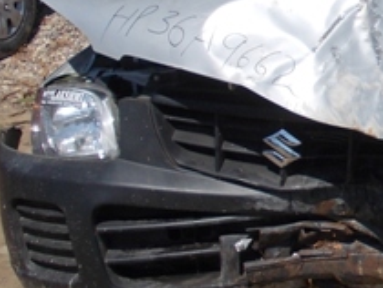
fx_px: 1451
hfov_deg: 14.2
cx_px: 554
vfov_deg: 11.3
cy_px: 51
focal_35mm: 131
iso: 80
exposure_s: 1/400
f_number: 6.5
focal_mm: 6.1
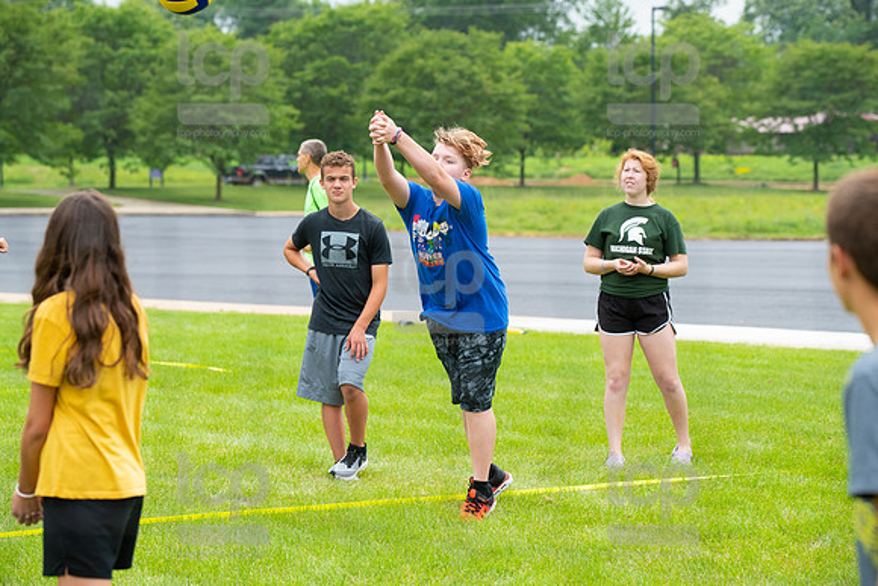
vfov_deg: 12.5
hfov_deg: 18.6
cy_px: 293
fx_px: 2683
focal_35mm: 110
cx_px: 439
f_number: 4.5
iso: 640
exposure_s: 1/1250
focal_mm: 110
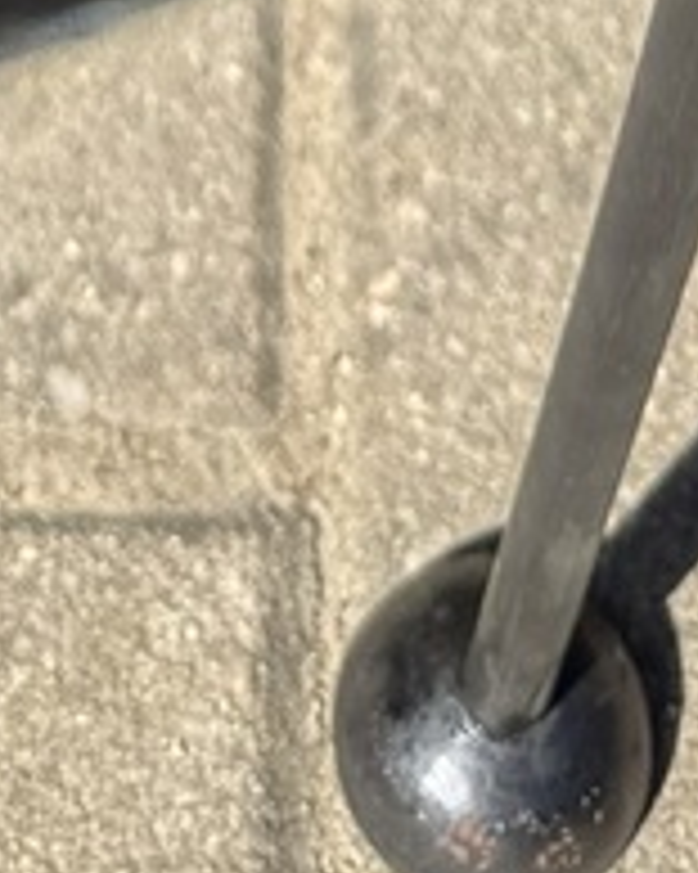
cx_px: 25
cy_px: -2340
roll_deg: -0.5
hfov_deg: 8.5
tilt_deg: -41.6
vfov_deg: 7.9
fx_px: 4678
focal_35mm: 181
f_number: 1.78
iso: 80
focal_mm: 6.76
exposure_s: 1/2041
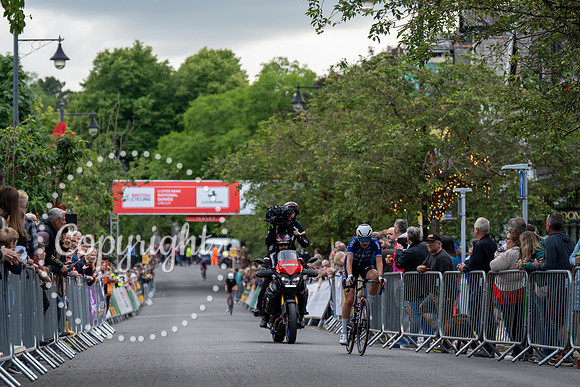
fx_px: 2674
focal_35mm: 166
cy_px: 236
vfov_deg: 8.3
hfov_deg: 12.4
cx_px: 310
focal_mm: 115
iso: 640
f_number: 2.8
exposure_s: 1/800
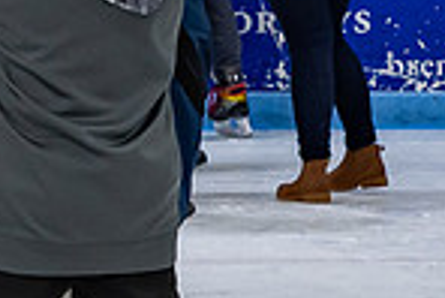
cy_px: -74
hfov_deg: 5.0
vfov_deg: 3.3
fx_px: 5135
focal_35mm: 415
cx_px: -28
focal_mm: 52
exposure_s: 1/250
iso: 400
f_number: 4.5
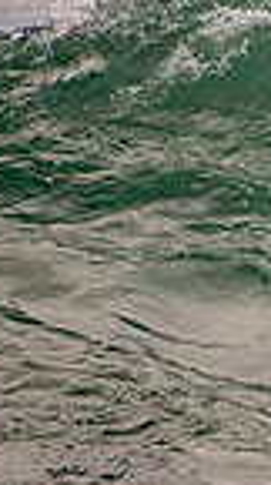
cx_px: 867
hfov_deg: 0.5
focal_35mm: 2522
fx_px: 32388
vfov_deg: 0.9
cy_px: 192
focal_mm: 400
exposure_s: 1/800
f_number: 5.6
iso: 400
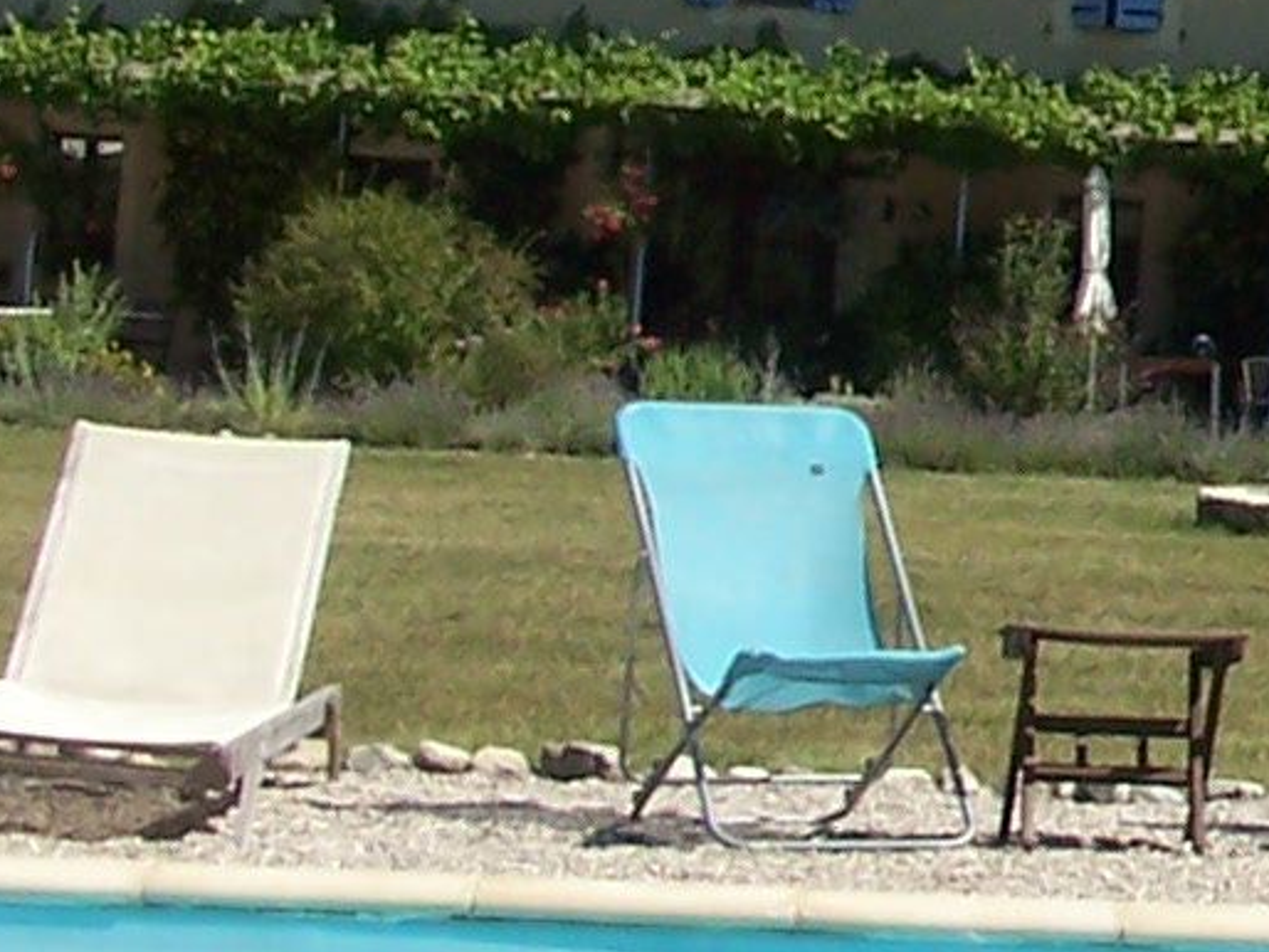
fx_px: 7885
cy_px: -269
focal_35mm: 215
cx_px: 2079
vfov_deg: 6.9
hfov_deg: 8.9
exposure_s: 1/750
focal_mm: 8
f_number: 4
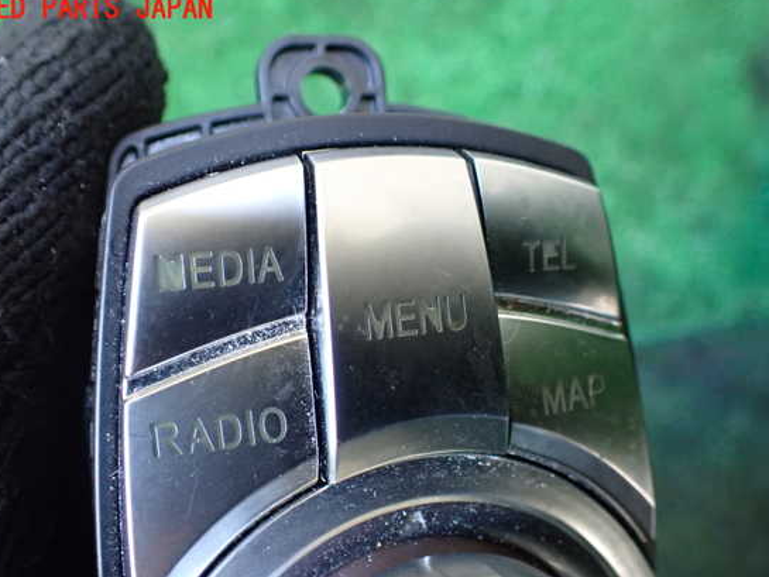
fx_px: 733
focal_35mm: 33
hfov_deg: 55.3
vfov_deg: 42.9
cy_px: 309
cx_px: 380
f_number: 2.3
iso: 800
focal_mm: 5.4
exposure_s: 1/100
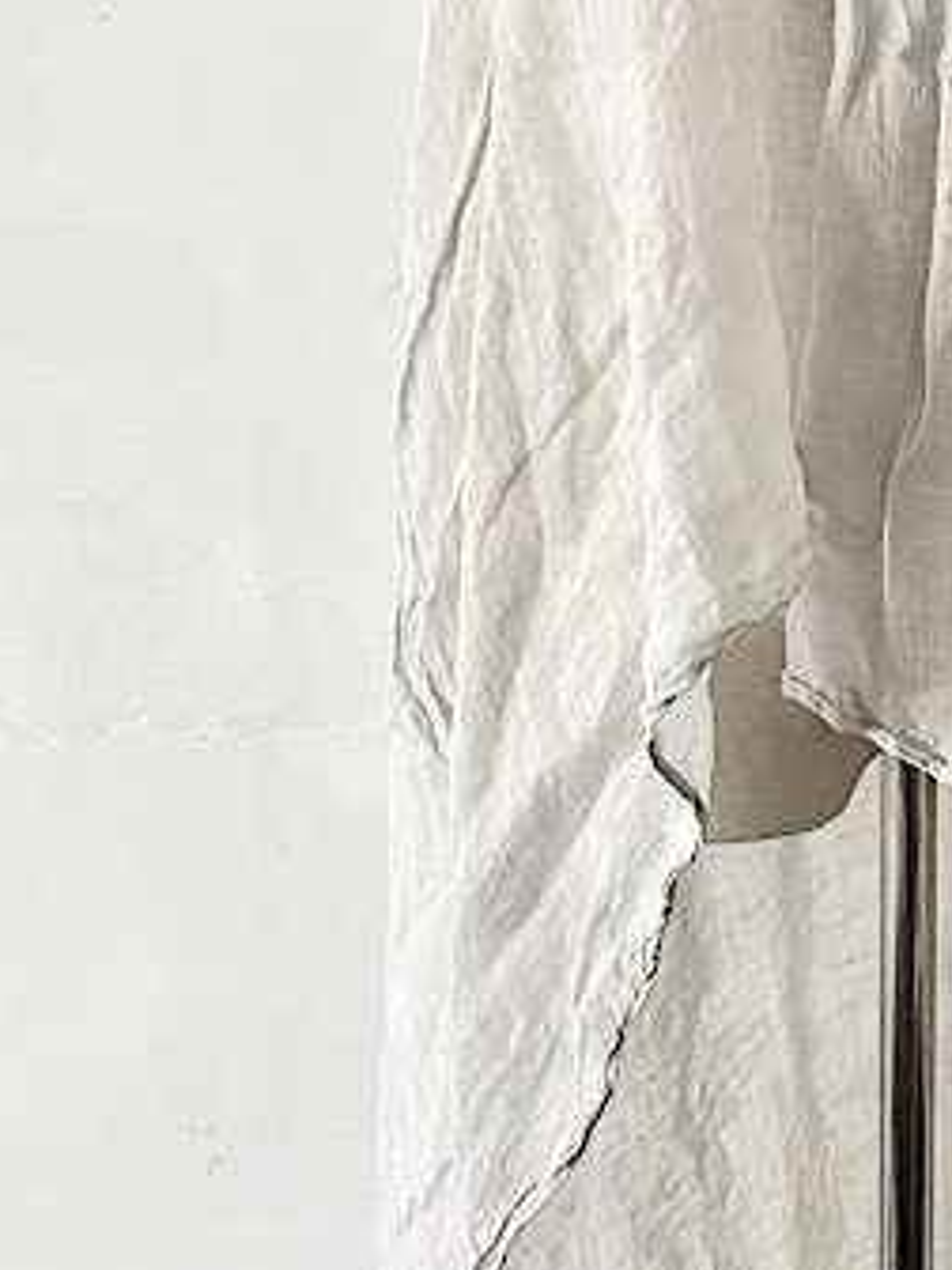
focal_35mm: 99
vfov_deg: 19.4
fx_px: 3630
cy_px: 57
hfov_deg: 14.7
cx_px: 903
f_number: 1.6
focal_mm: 5.96
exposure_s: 1/60
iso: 400
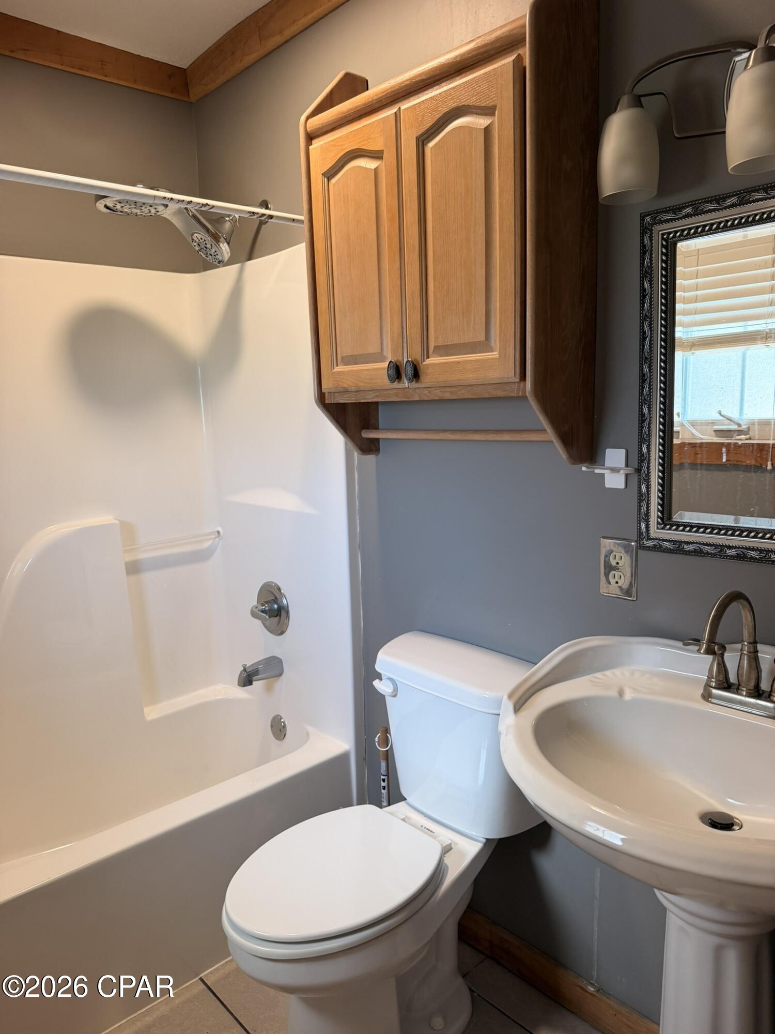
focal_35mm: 24
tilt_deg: -10.1
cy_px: 517
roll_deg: +2.0
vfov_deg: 71.6
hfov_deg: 56.8
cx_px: 388
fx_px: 716
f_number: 1.78
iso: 200
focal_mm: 6.76
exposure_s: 1/120
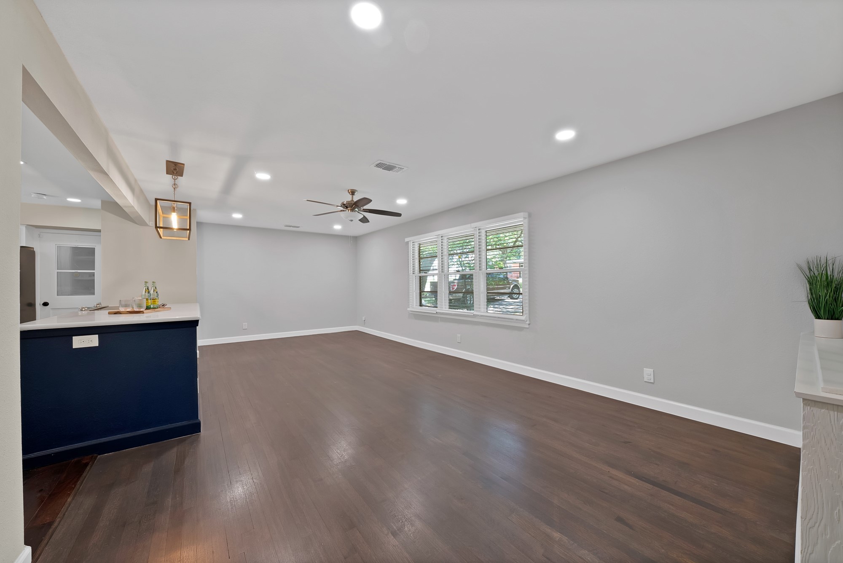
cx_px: 422
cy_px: 282
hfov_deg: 112.6
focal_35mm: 12
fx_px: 281
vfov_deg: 90.1
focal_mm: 12
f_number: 9
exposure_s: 1/2
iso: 640
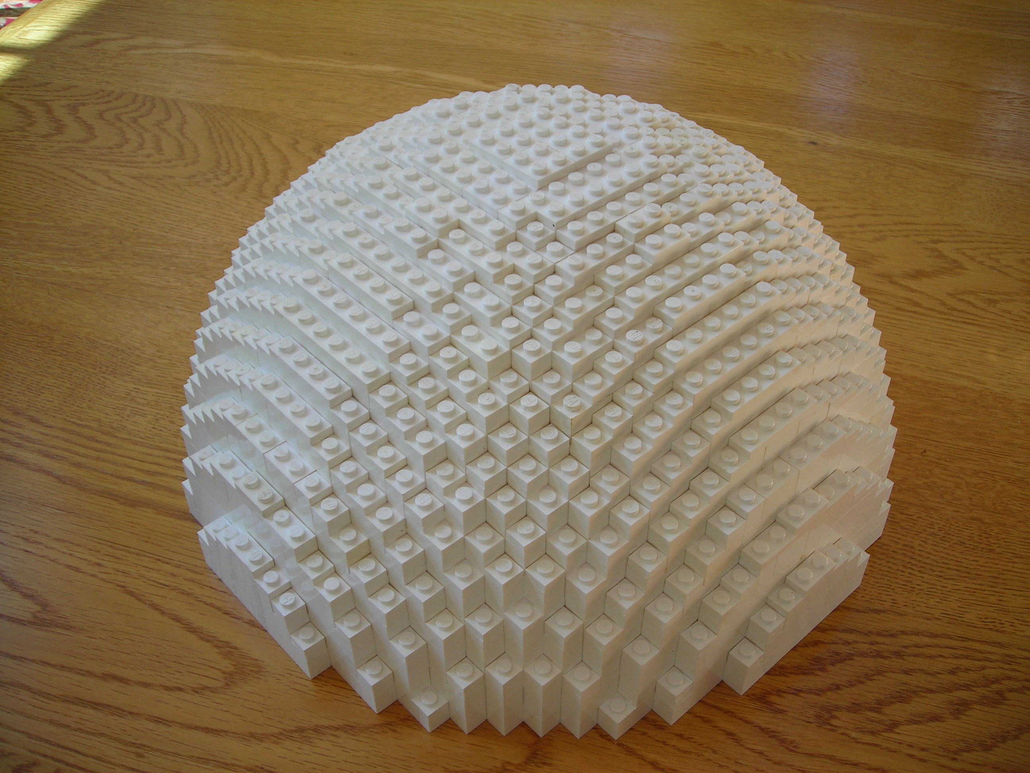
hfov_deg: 49.0
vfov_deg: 37.7
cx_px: 515
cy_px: 386
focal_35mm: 38
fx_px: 1131
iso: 50
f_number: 3.2
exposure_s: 1/62.8
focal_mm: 6.3
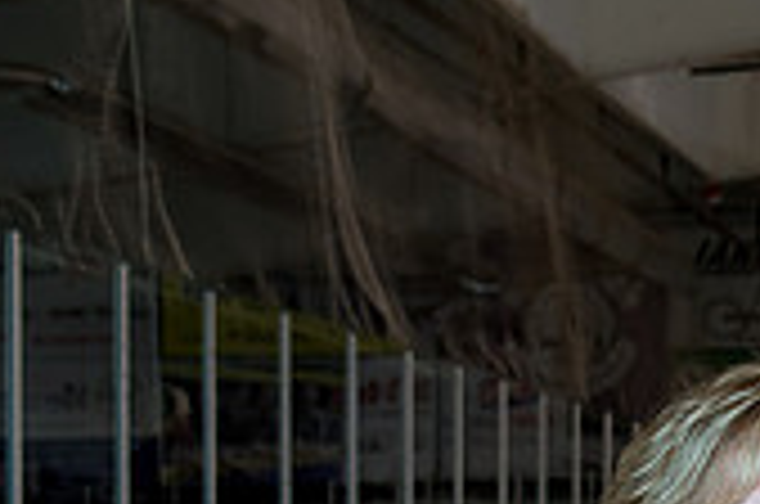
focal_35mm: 212
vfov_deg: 6.4
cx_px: 1213
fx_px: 4467
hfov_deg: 9.4
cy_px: 678
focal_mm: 34
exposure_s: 1/200
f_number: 4.5
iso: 200
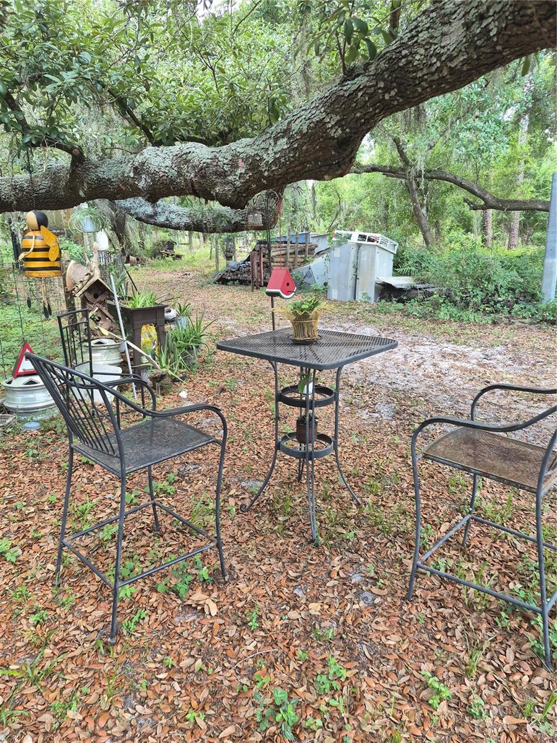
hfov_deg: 58.9
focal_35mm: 23
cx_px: 278
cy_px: 372
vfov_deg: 73.9
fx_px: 493
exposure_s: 1/180
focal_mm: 5.4
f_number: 1.8
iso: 200
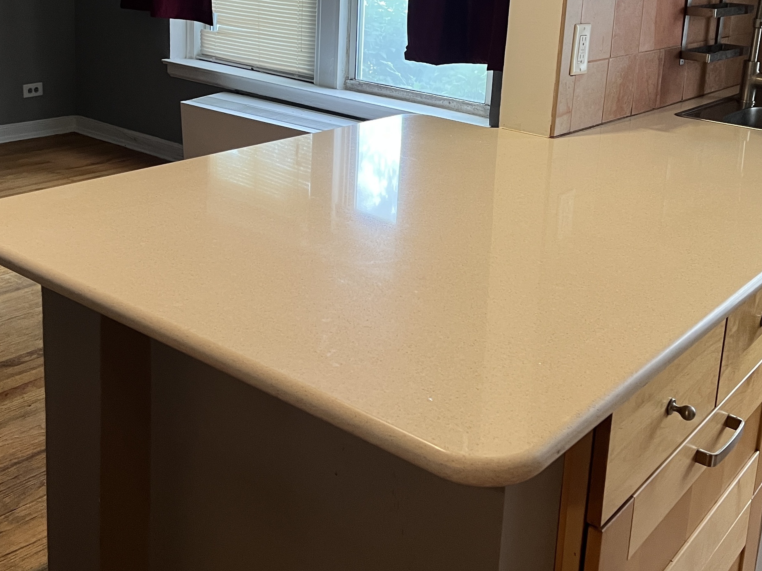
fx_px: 947
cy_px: 106
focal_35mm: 43
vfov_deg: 32.6
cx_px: 405
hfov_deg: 43.8
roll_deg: -3.2
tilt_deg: -11.7
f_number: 1.5
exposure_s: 1/60
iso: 160
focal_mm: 5.7
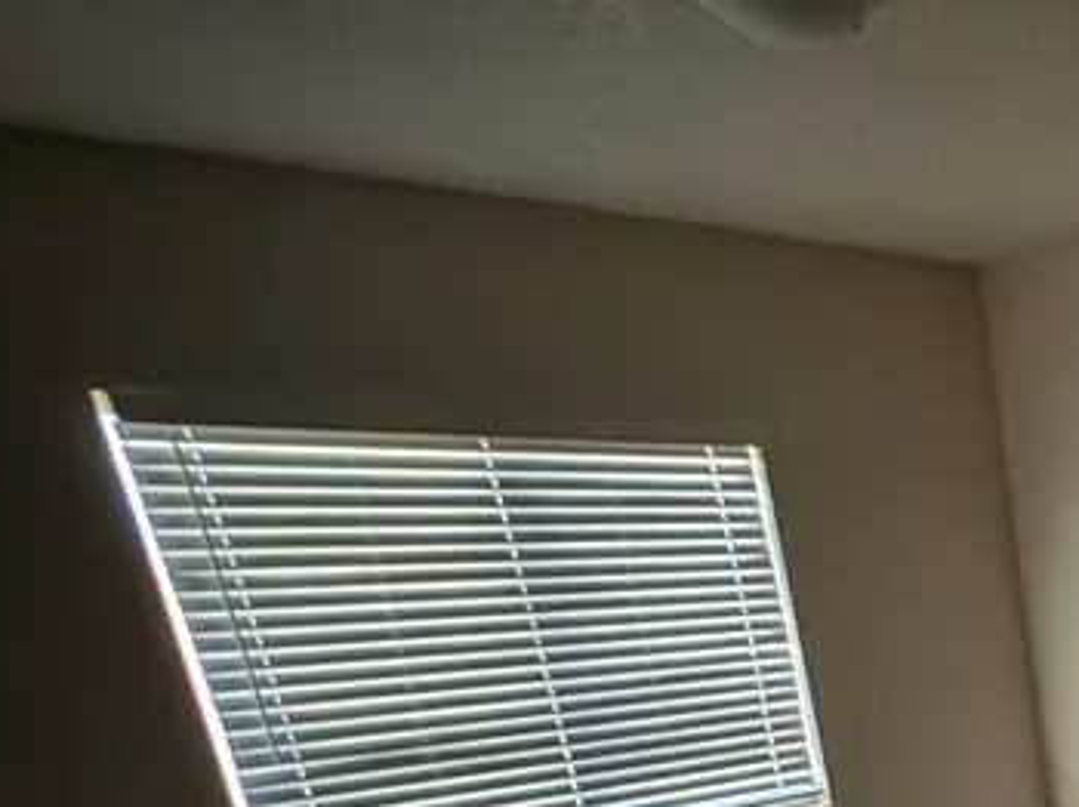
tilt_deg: -19.7
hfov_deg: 33.2
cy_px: 986
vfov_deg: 29.7
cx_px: 1415
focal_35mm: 41
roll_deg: +1.8
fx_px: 1277
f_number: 2.2
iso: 2500
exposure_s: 1/4
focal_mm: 2.22
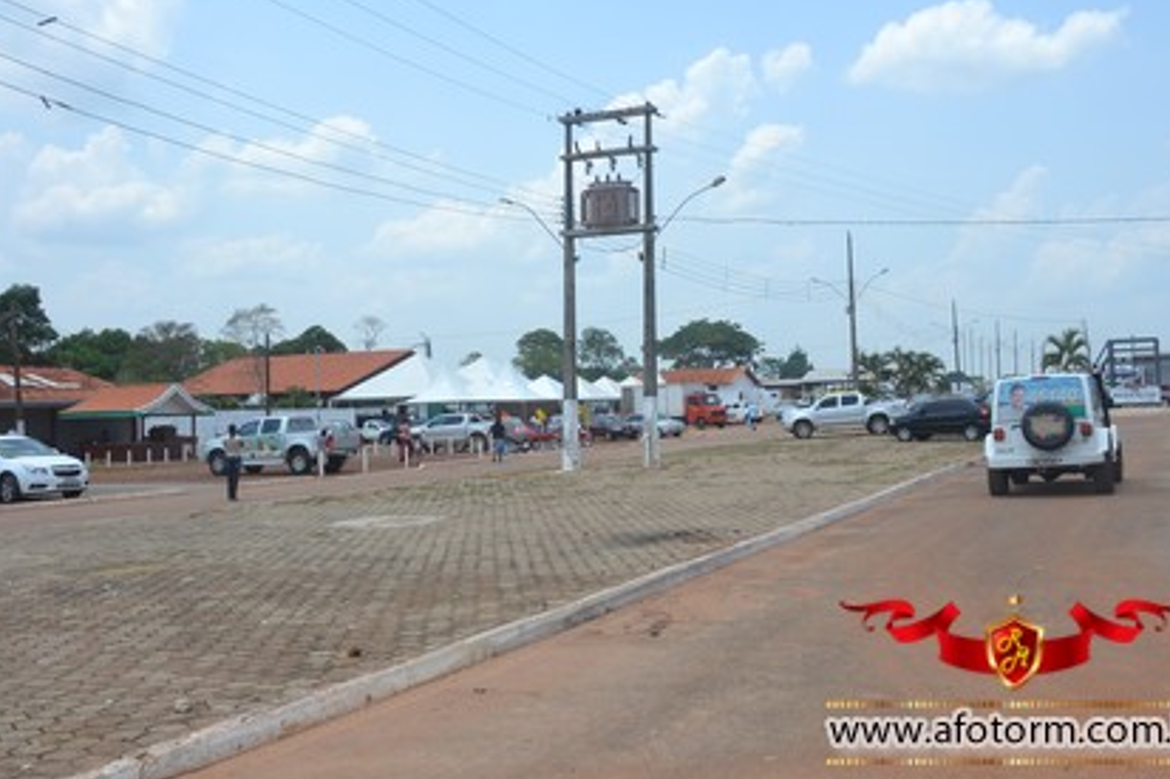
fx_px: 1169
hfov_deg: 53.1
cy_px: 365
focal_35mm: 36
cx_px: 601
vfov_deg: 36.8
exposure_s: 1/250
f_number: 8
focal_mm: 22
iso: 100
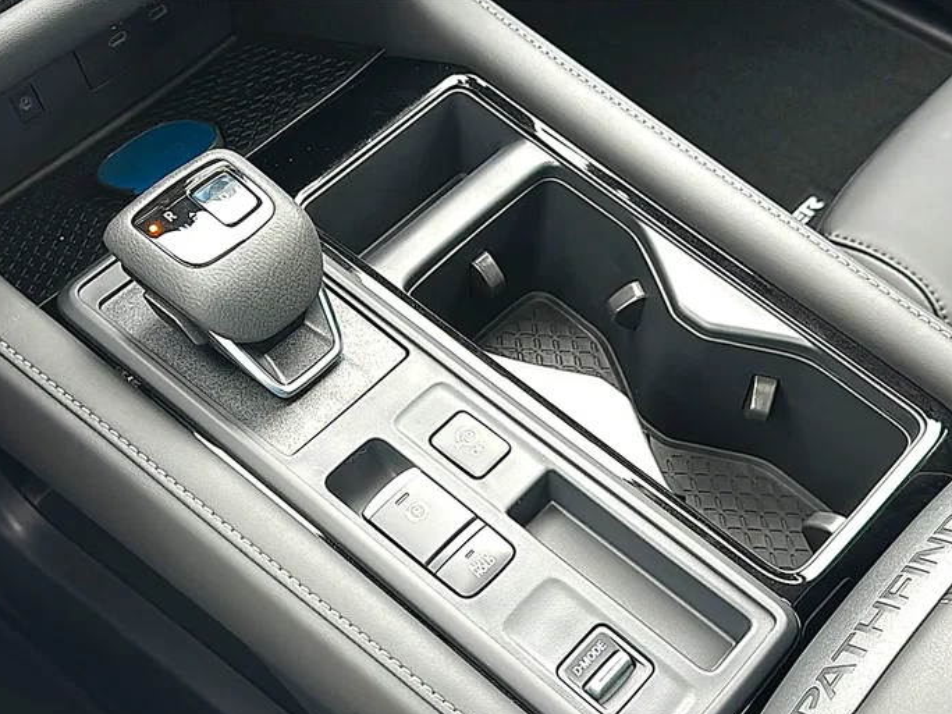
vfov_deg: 33.6
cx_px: 473
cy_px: 363
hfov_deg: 43.9
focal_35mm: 43
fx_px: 1183
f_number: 1.78
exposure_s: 1/41
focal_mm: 6.86
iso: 200
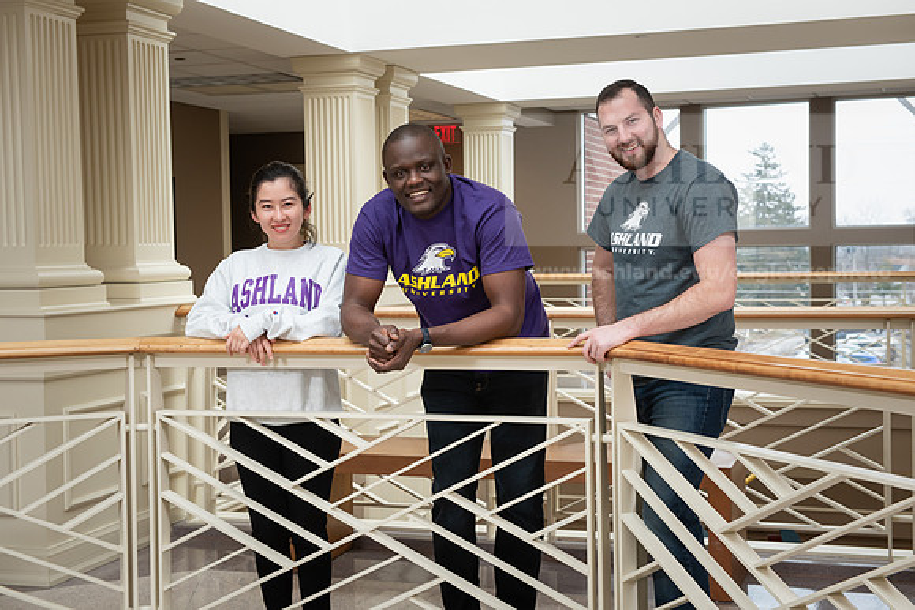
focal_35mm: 55
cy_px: 305
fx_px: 1398
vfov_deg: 24.6
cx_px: 458
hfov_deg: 36.2
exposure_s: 1/200
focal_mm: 55
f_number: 7.1
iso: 1000
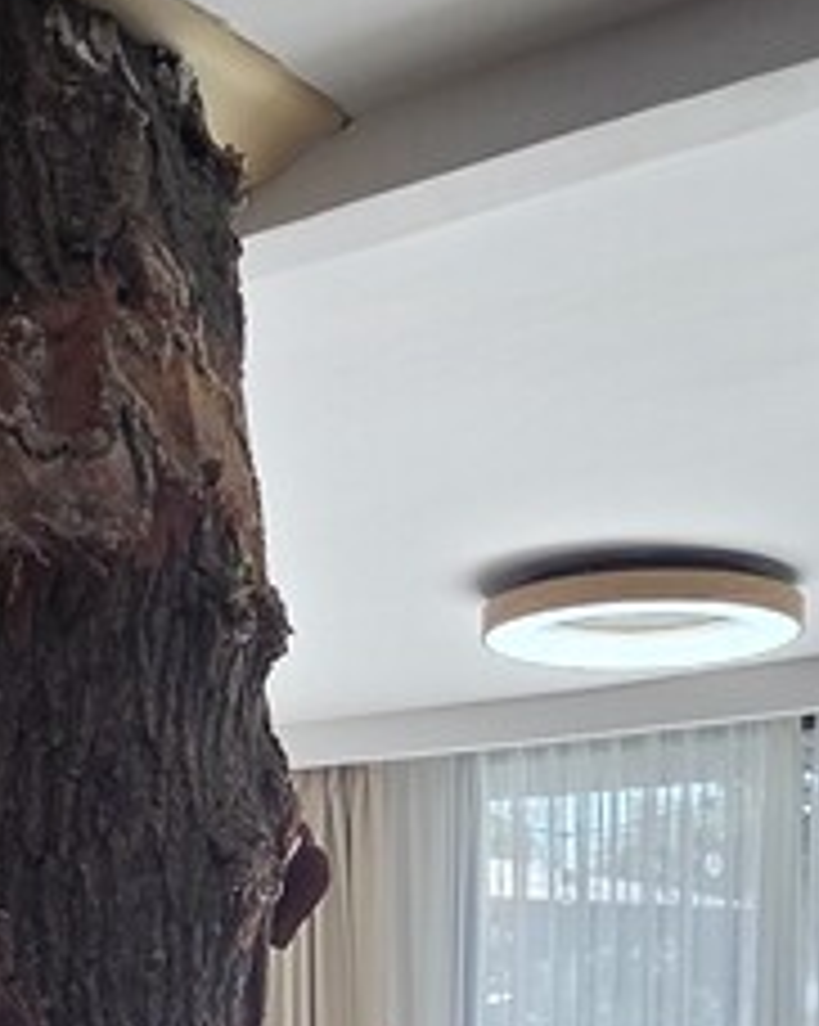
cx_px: 405
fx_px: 1729
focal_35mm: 57
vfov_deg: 26.3
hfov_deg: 26.6
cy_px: 1440
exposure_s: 1/119
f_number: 2.2
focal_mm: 2.2
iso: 50
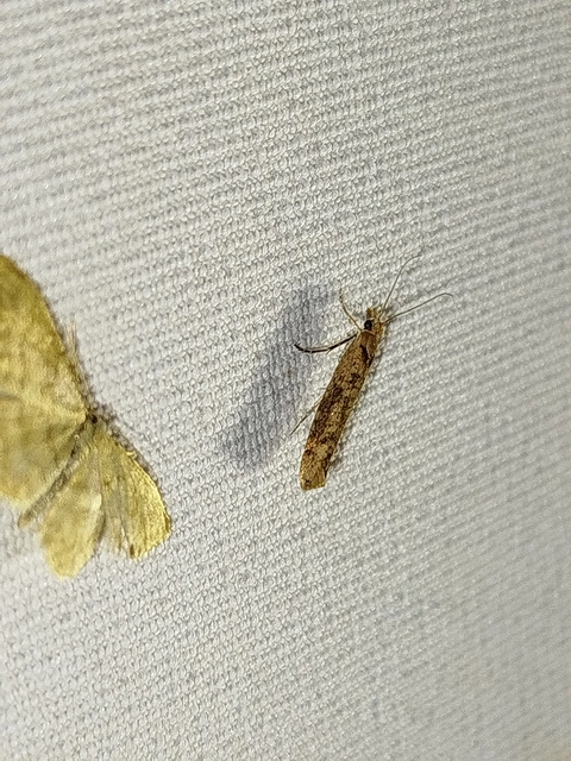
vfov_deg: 20.0
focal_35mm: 98
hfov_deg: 15.1
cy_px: 380
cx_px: 286
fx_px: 2155
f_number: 1.7
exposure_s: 1/50
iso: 64
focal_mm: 5.31
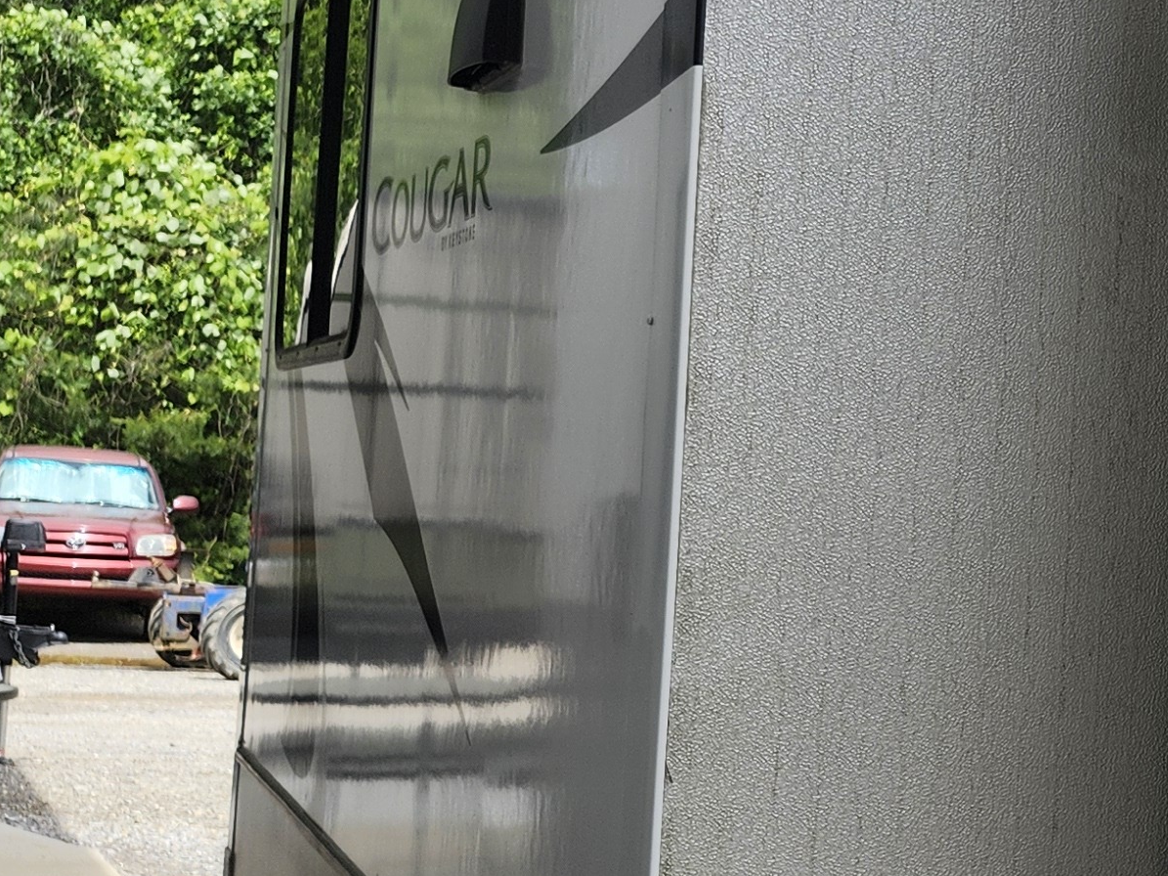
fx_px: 2598
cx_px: 1545
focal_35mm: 77
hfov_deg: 22.5
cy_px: 367
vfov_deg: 19.1
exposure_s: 1/1476
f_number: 1.8
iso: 25
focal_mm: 5.54
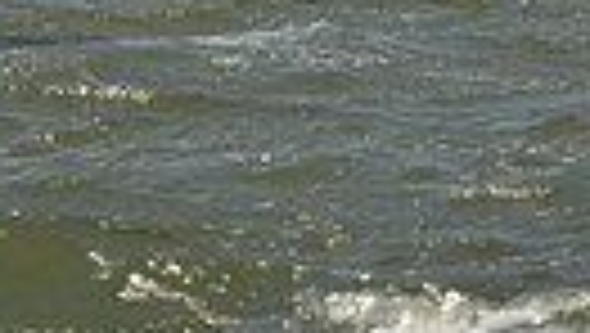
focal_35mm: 1113
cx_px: -268
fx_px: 17430
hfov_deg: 1.9
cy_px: -864
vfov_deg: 1.1
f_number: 10
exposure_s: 1/1250
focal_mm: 240
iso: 280
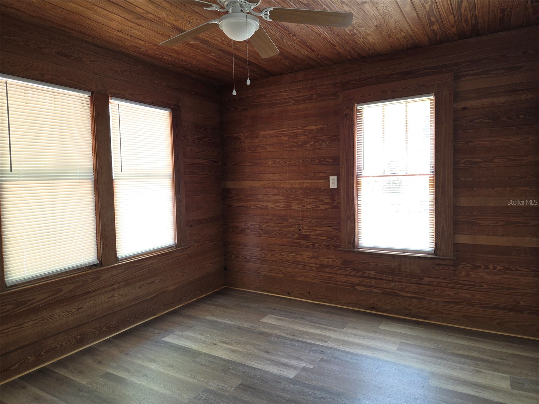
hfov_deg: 73.9
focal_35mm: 23
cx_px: 270
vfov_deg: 58.9
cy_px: 202
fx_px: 358
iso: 100
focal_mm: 5.4
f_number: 1.8
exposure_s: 1/24
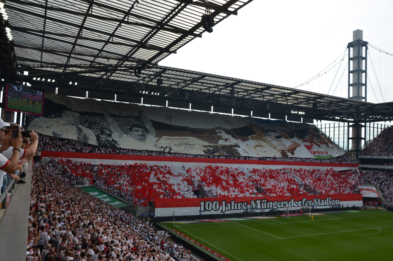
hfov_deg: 59.6
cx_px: 196
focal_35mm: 32
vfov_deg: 41.5
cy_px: 130
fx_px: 343
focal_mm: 21
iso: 100
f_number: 8
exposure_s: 1/250
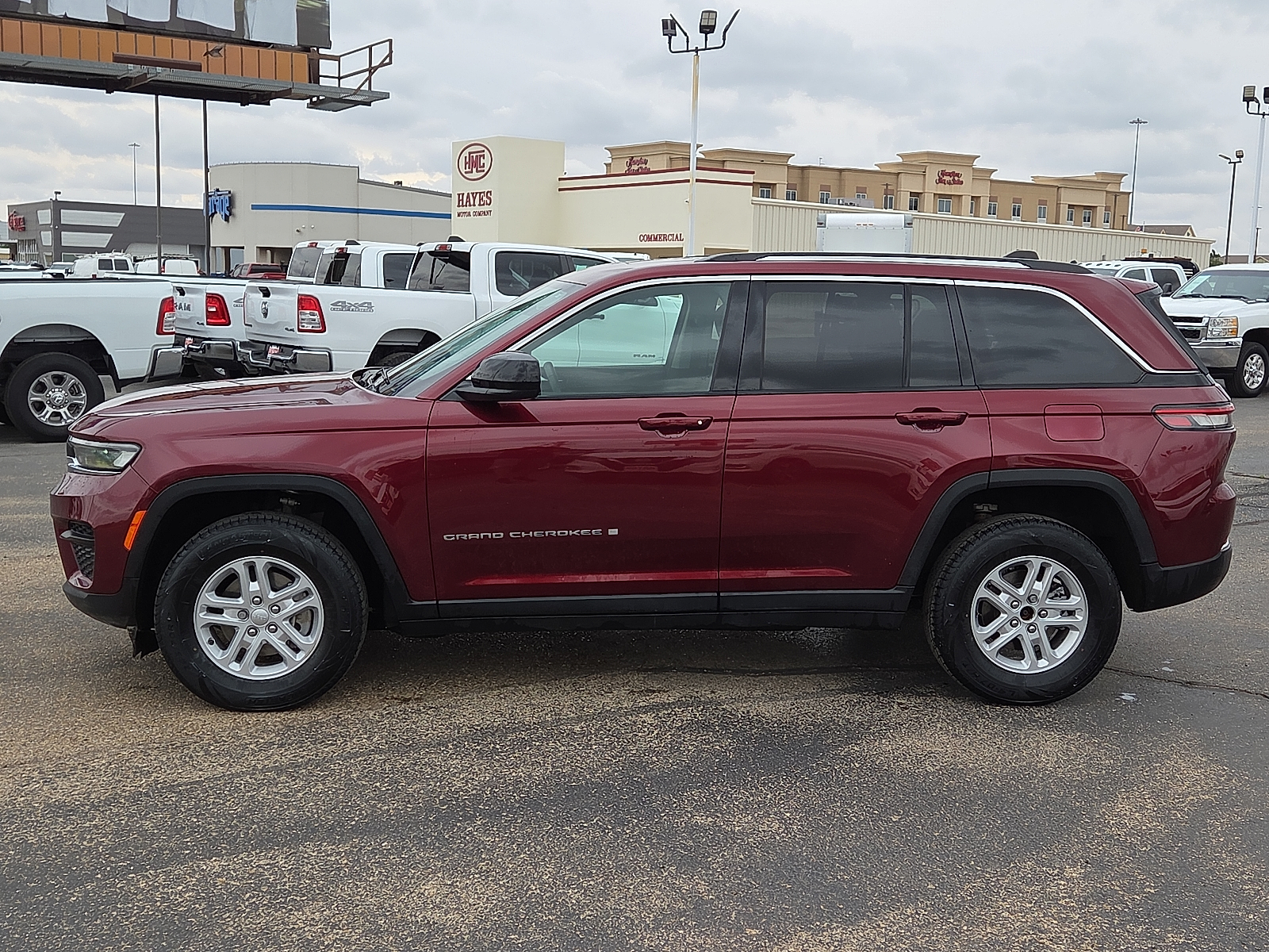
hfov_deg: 46.8
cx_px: 634
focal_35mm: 40
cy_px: 476
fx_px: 1466
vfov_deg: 36.0
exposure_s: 1/2000
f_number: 1.8
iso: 76
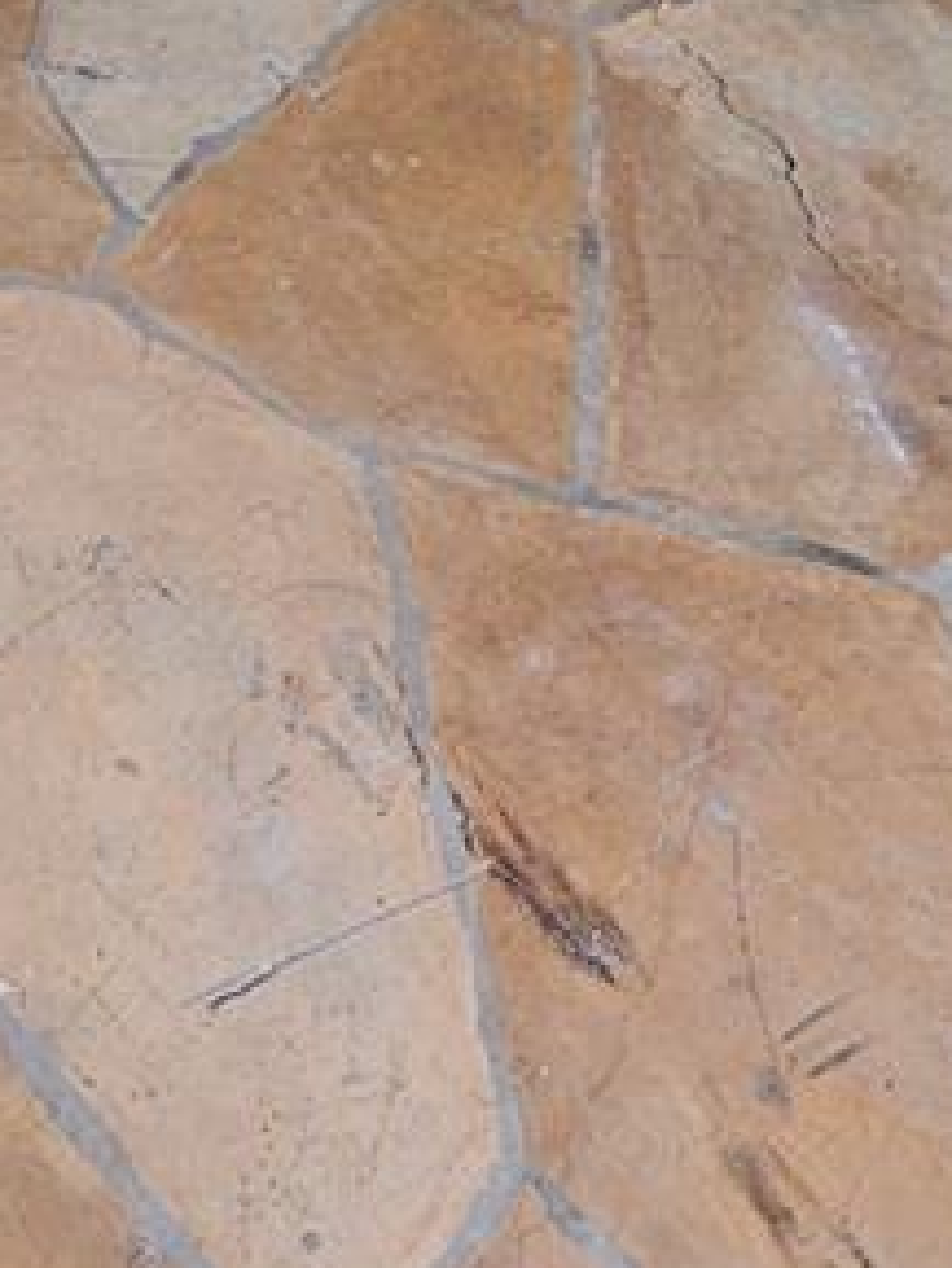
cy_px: -623
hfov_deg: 24.1
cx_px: -246
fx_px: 1979
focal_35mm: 54
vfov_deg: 26.2
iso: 50
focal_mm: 2.2
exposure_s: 1/145
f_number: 2.2
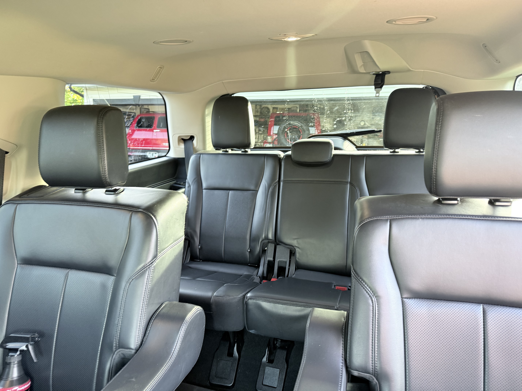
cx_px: 261
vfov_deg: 56.8
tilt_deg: -6.7
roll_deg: -1.9
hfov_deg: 71.6
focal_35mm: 24
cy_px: 196
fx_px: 362
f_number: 1.78
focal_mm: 6.76
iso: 250
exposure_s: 1/48
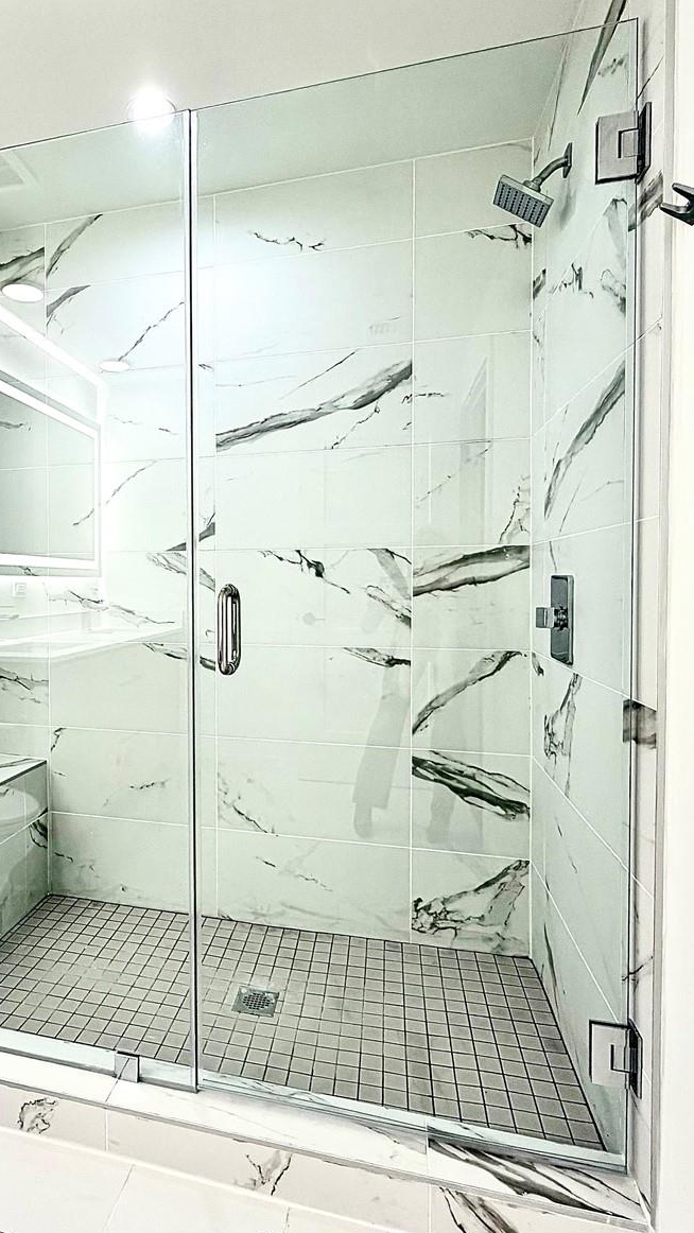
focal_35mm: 21
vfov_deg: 83.8
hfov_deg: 51.9
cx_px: 196
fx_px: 687
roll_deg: +0.9
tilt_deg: -2.1
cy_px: 602
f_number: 2.2
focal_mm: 2.22
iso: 100
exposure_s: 1/120
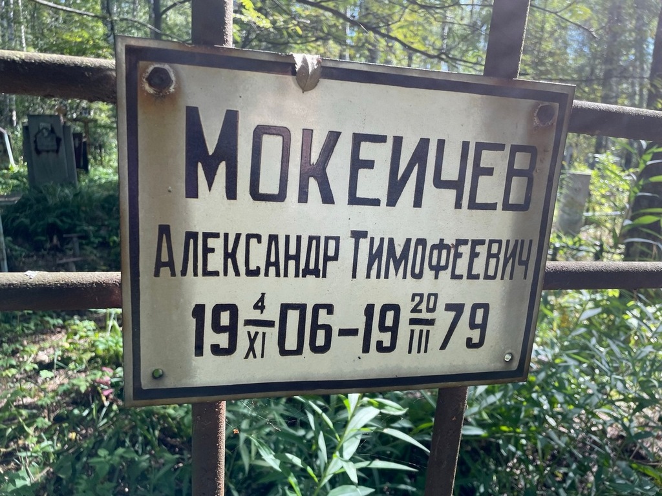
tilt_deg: -11.1
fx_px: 497
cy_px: 248
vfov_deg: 53.1
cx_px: 331
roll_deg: +0.6
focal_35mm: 26
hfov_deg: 67.3
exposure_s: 1/332
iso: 32
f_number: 1.6
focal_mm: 4.2
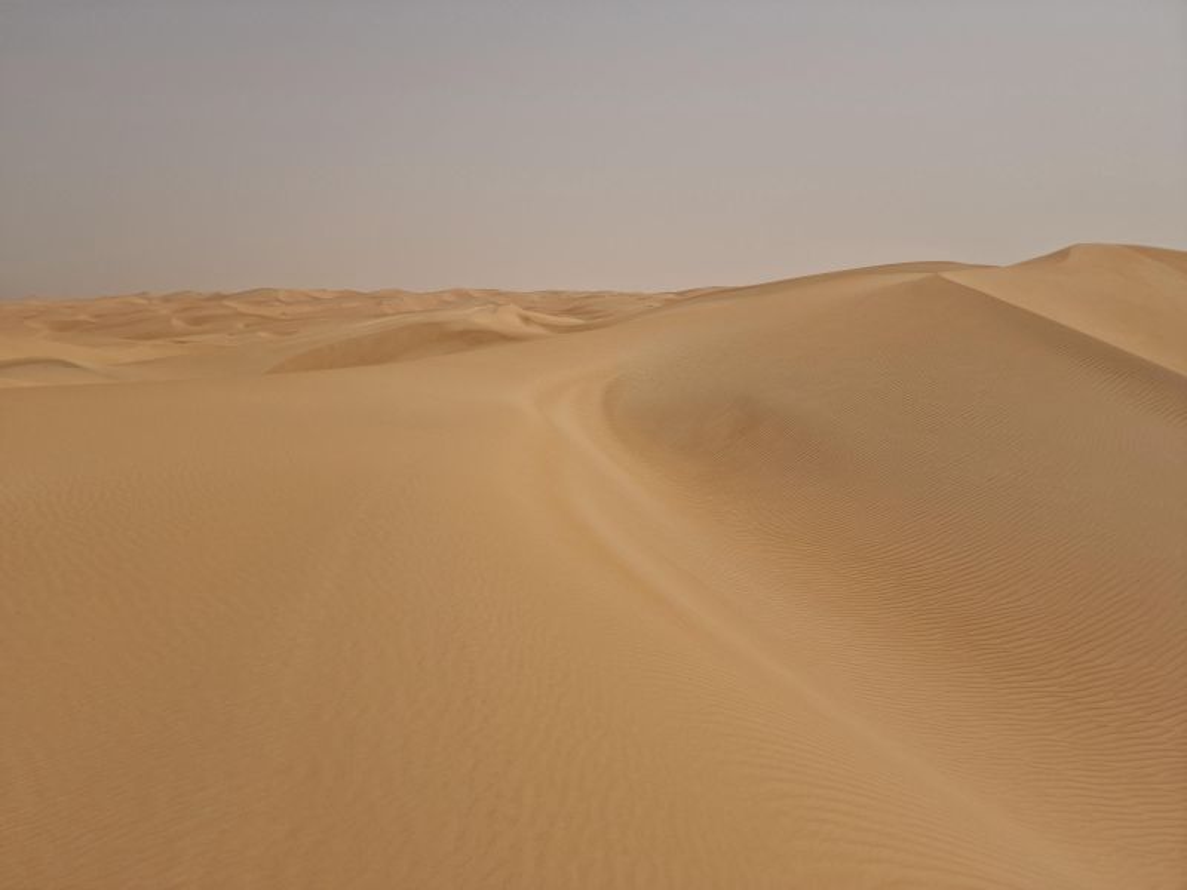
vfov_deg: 58.9
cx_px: 594
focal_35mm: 23
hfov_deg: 73.9
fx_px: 789
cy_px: 445
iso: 50
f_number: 1.8
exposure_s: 1/4848
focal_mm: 6.4
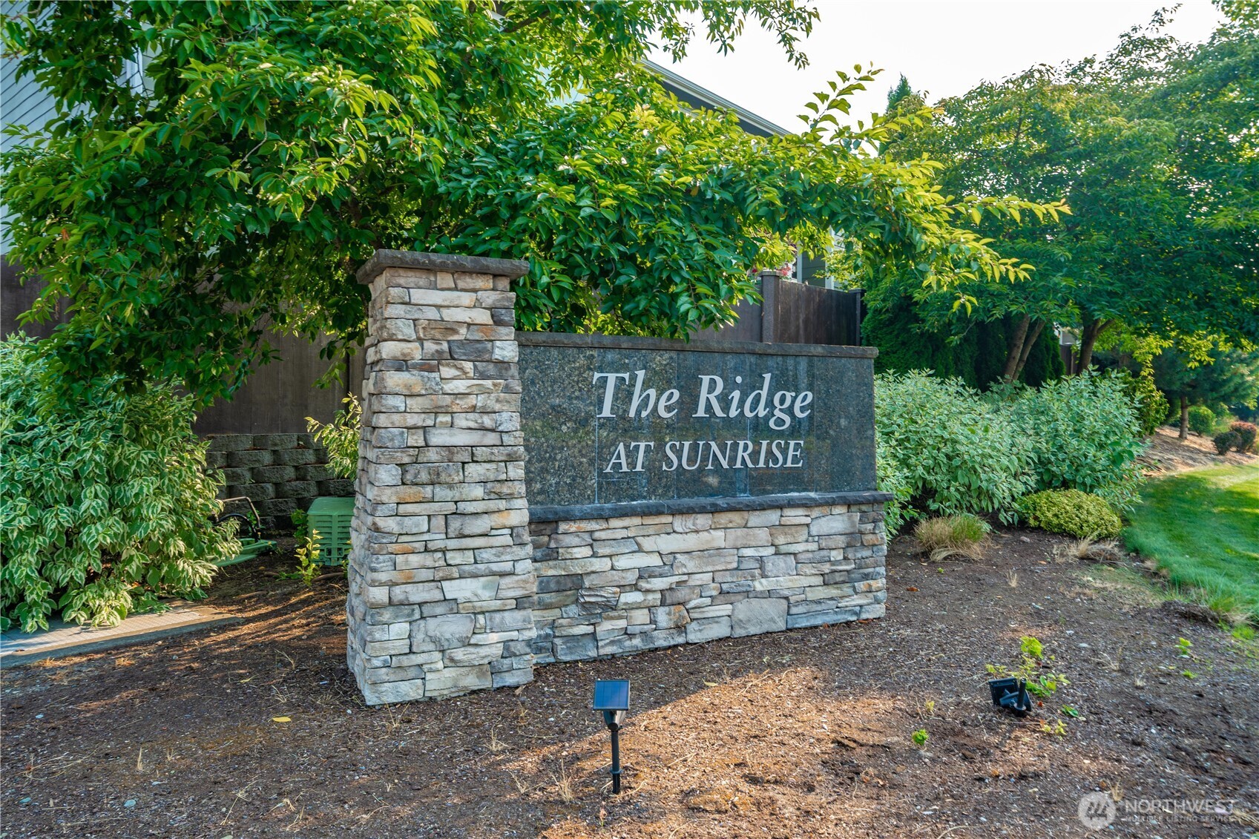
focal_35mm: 24
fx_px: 839
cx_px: 630
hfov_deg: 73.7
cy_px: 420
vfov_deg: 53.1
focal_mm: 24
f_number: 7.1
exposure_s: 1/50
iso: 100
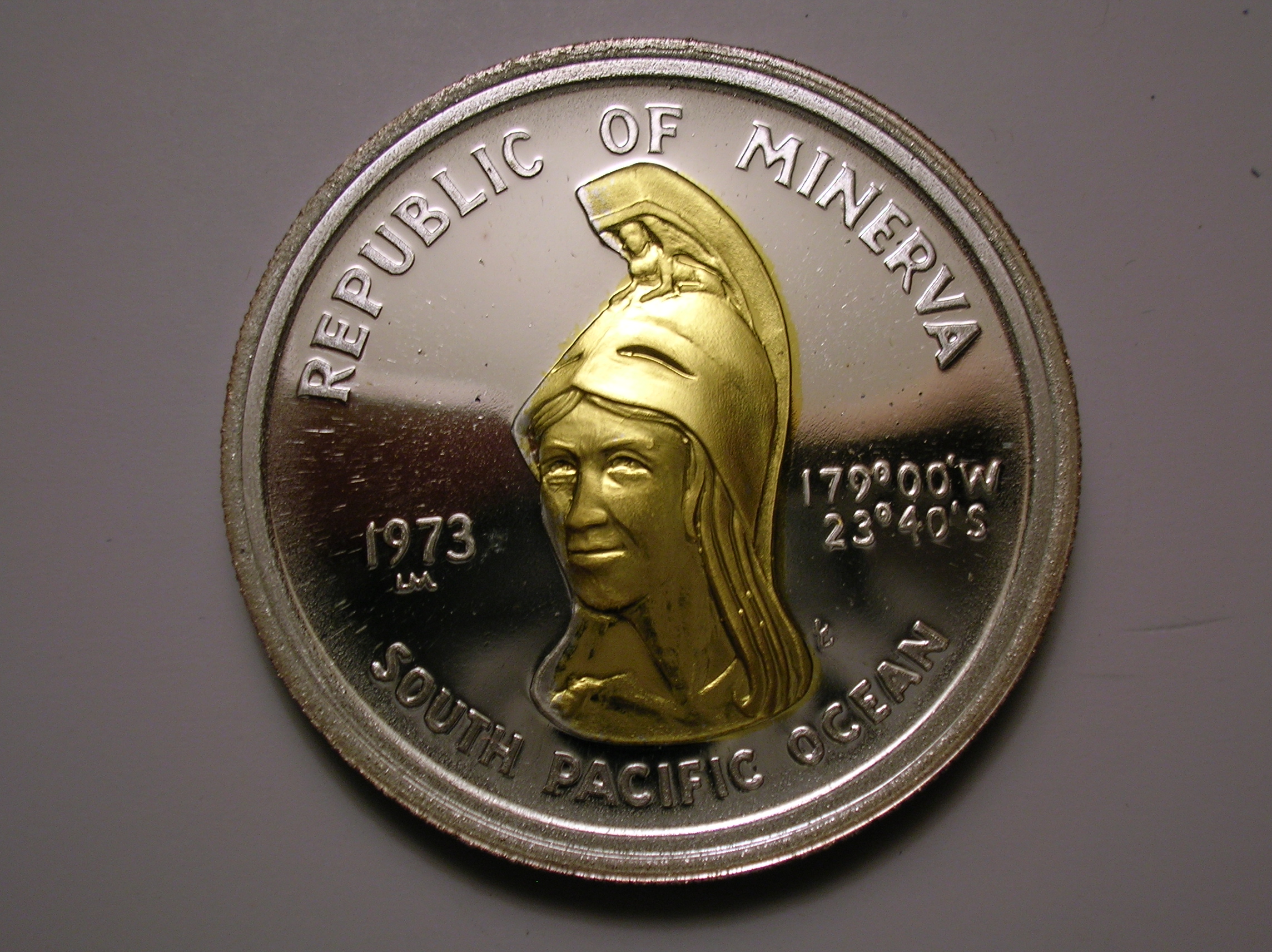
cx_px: 636
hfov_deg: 38.2
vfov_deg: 29.1
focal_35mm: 50
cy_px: 476
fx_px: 1836
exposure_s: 1/40
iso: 50
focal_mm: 8.4
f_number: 3.3
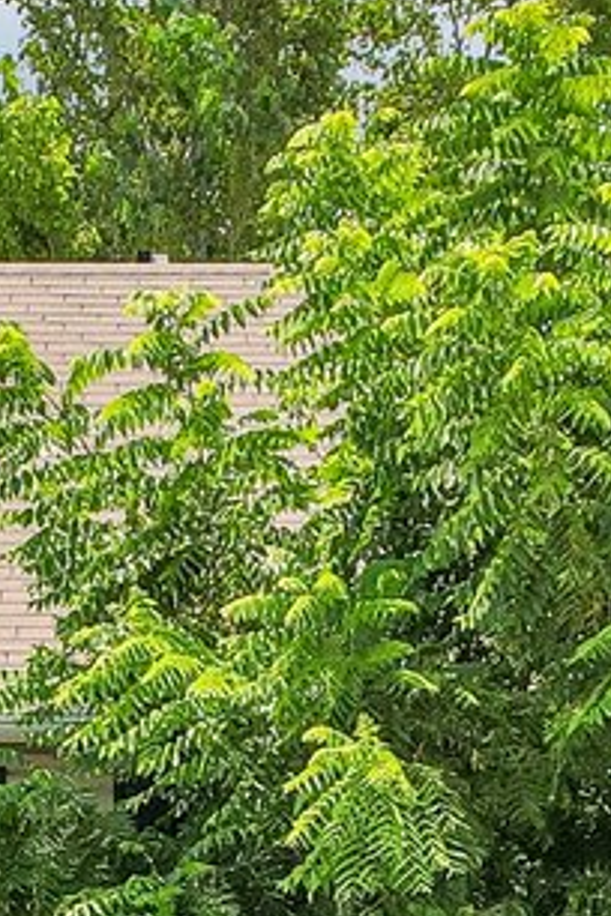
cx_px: 90
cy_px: 959
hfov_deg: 9.3
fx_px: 3742
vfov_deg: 13.7
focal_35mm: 147
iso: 100
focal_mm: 8.4
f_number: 2.8
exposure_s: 1/80
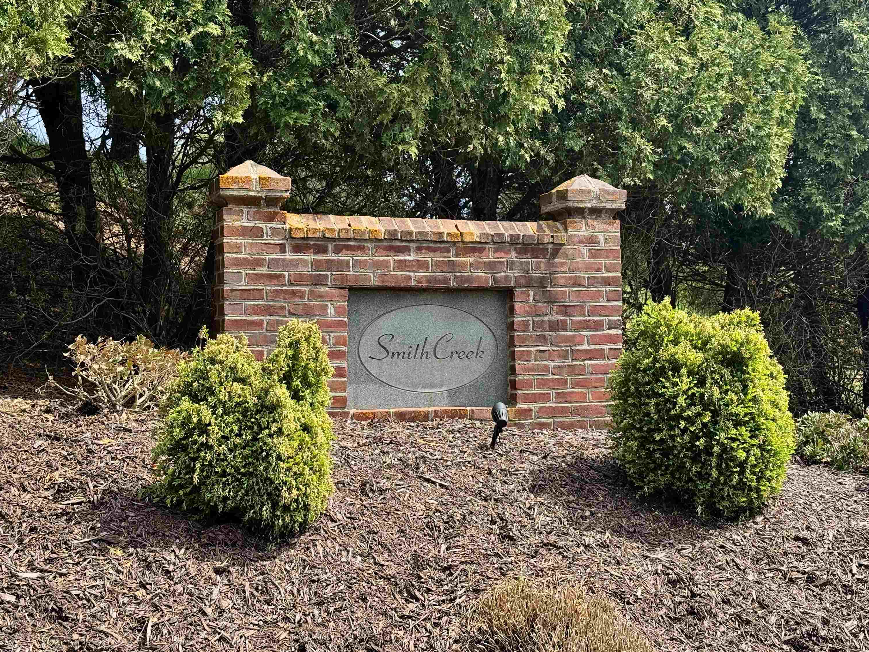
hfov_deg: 38.9
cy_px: 322
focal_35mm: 49
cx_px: 428
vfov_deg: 29.7
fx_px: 1230
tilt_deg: +0.0
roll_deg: +0.9
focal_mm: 6.76
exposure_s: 1/1524
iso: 64
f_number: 1.78
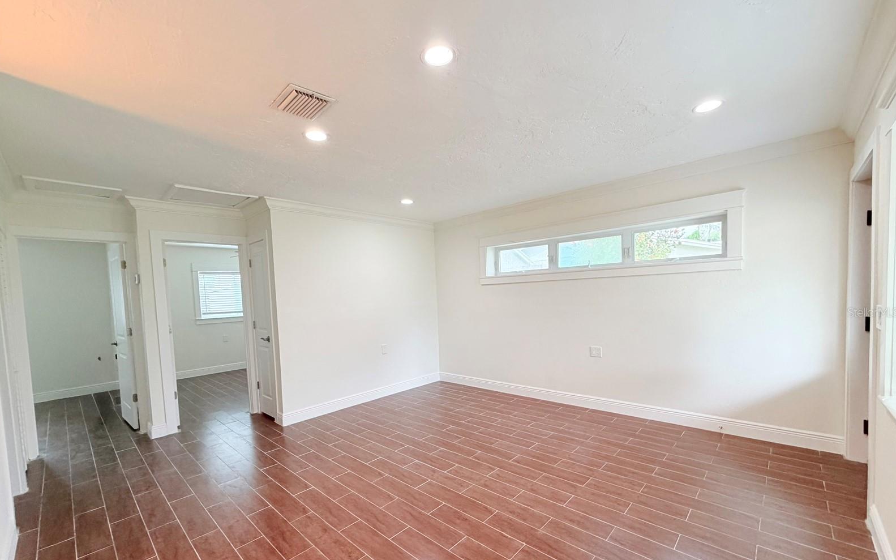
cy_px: 312
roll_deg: +2.7
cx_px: 448
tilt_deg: -3.1
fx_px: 366
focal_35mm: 15
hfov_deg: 101.5
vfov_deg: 74.5
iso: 250
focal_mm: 2.22
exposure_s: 1/120
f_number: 2.2
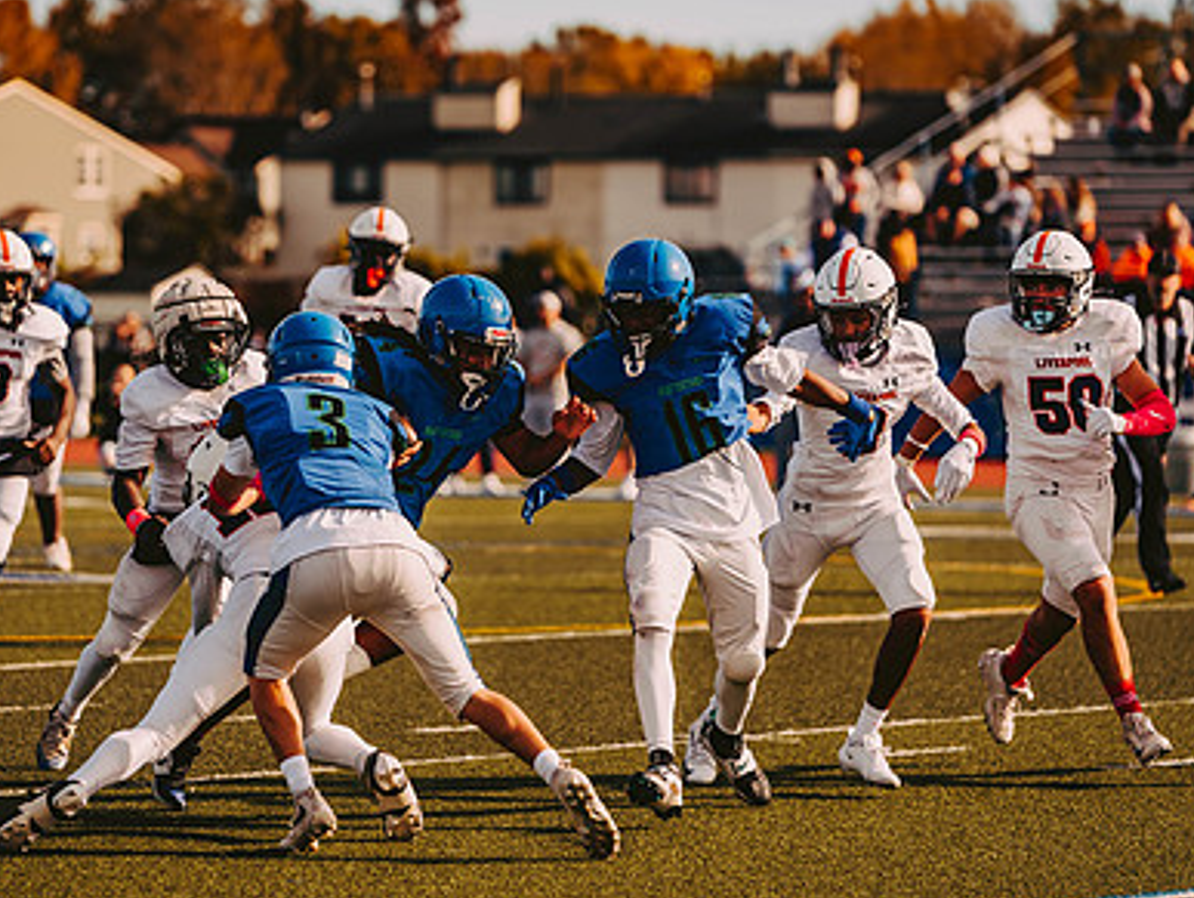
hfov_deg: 9.2
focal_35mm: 216
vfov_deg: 6.9
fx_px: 7457
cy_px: 393
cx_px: 528
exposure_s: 1/2500
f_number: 2.8
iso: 160
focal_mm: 150
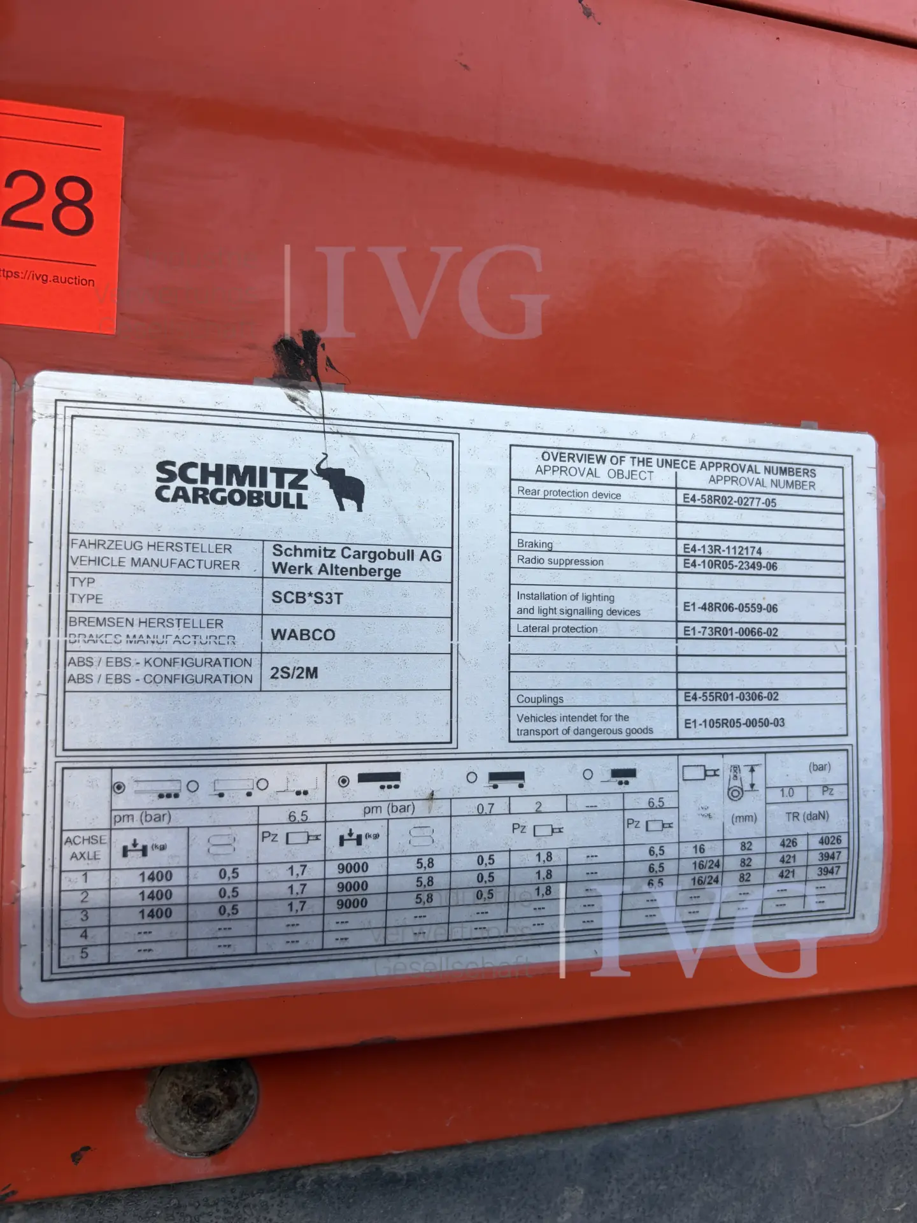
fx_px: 918
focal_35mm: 26
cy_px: 612
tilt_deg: +2.4
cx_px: 458
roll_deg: -0.3
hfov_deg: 53.1
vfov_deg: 67.3
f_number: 1.6
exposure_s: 1/422
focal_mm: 5.96
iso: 50
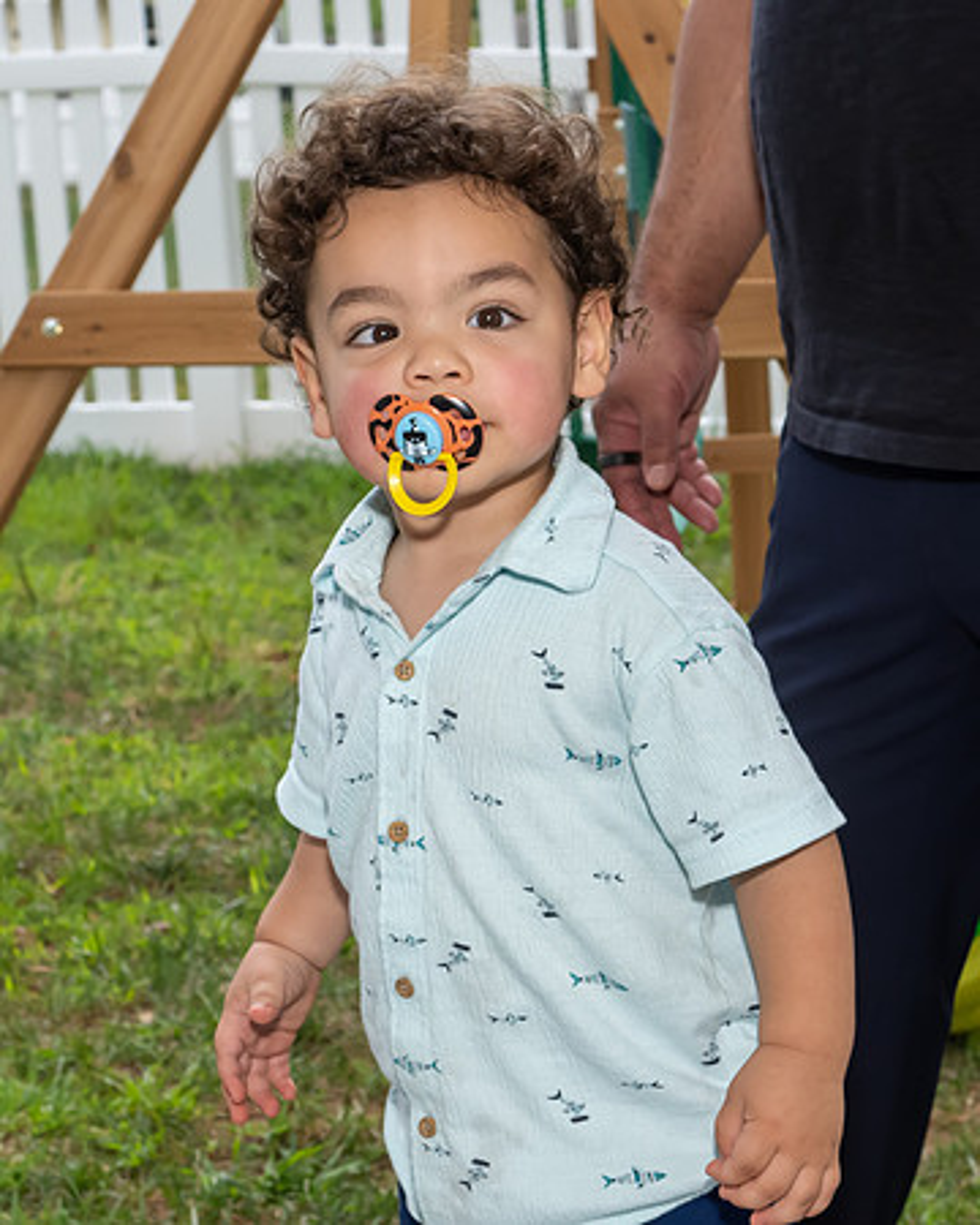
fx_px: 3717
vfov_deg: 18.7
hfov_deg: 15.0
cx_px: 512
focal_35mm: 103
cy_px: 482
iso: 800
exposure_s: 1/250
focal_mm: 40
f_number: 7.1
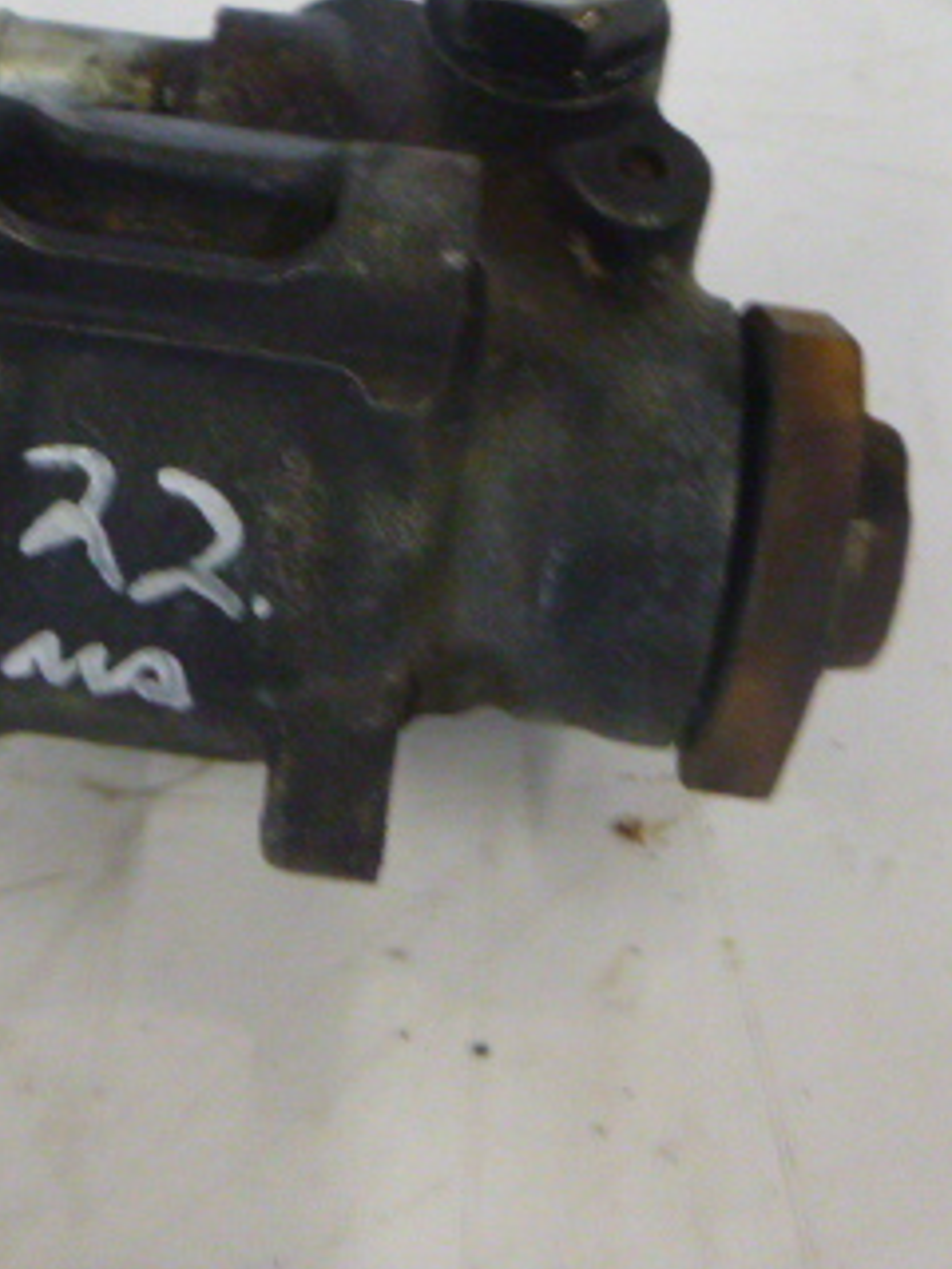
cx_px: 369
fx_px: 1833
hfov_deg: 29.0
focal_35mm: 50
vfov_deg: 37.5
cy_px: 353
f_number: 3.9
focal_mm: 4.5
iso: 400
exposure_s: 1/15
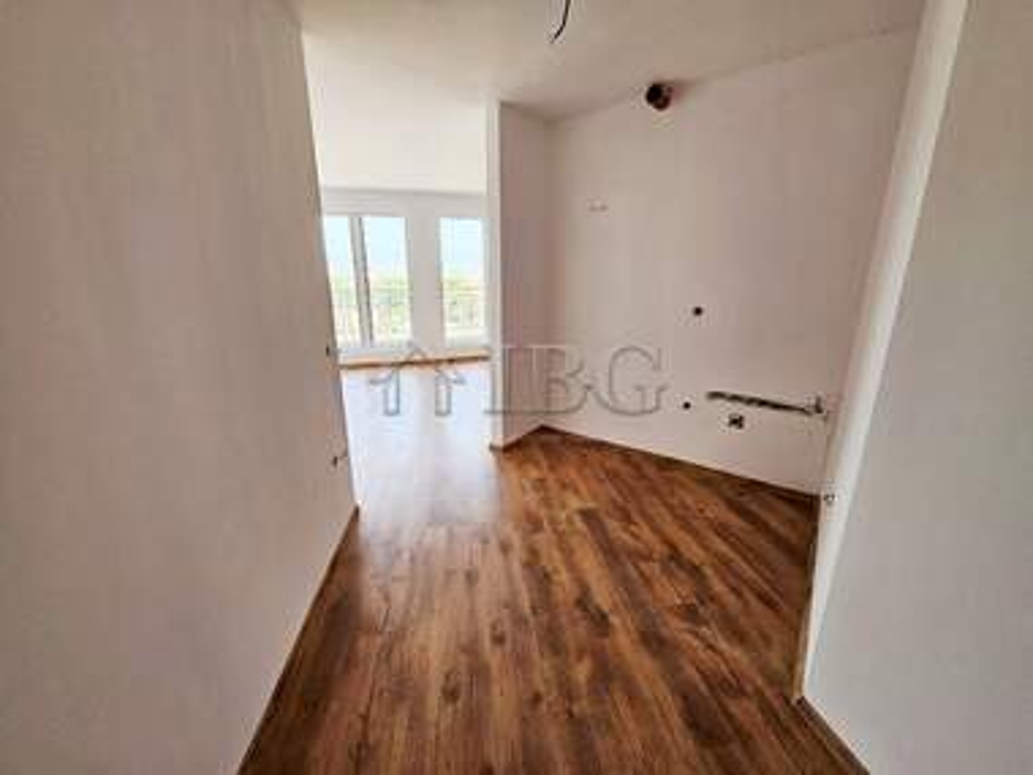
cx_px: 516
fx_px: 388
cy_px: 388
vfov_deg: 89.9
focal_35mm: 13
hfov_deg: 106.2
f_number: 2.2
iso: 32
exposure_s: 1/50
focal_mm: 1.7
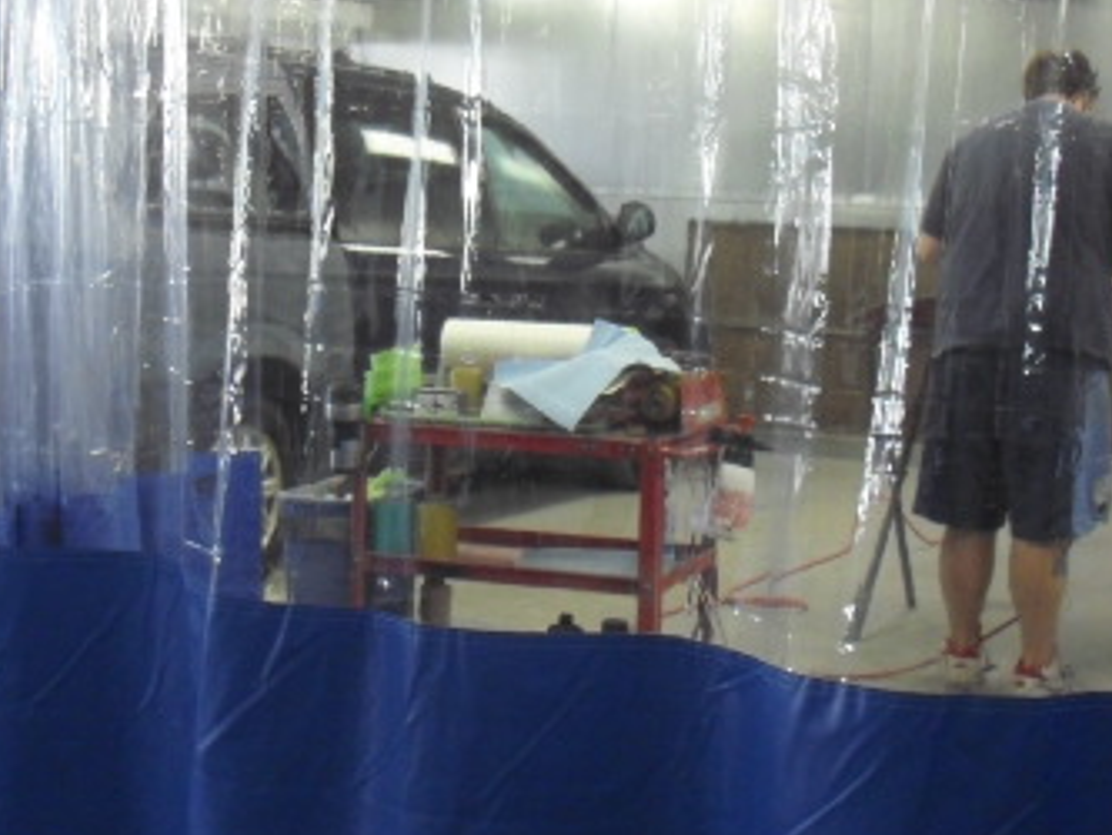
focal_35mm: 73
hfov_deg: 26.7
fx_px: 2346
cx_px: 594
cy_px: 344
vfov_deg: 20.2
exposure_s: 1/125
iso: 200
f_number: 2.8
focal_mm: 6.2
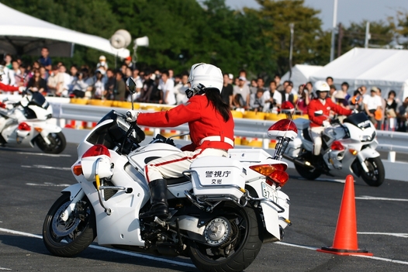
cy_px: 155
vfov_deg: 9.3
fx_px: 1678
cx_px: 159
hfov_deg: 13.9
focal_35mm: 148
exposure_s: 1/2000
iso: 100
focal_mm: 80
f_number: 3.2
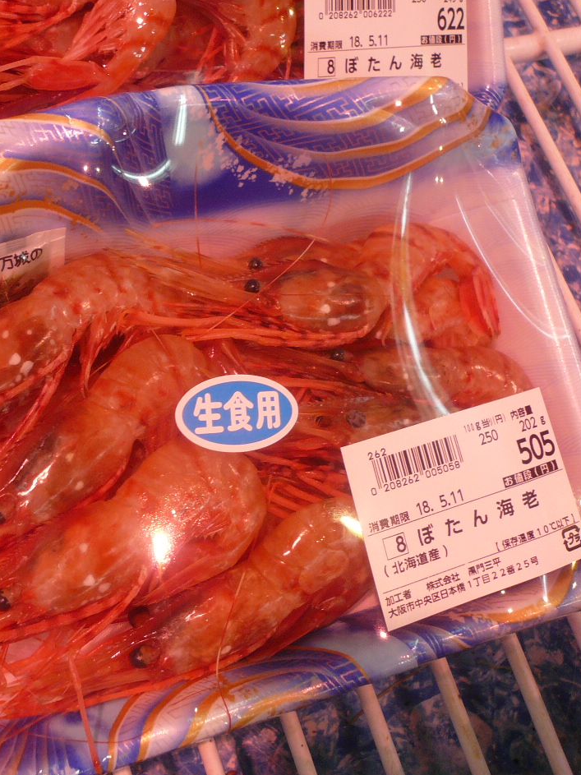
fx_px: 851
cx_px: 130
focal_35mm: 38
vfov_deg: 49.0
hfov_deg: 36.6
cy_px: 393
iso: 100
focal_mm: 4.6
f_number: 2.8
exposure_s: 1/30
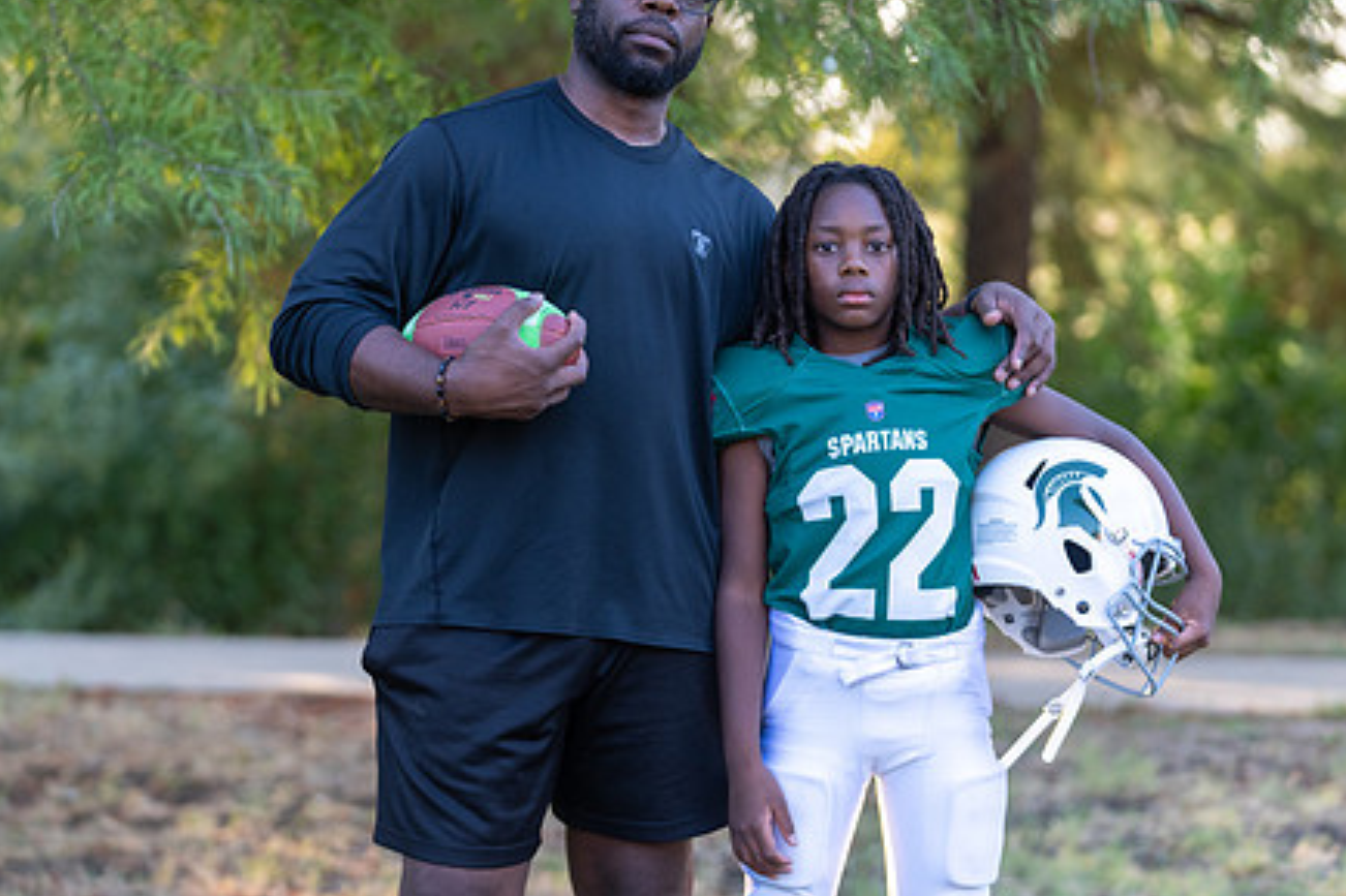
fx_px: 5681
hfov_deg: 13.5
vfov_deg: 9.0
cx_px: 650
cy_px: 353
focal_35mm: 152
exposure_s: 1/320
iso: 320
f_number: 2.8
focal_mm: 106
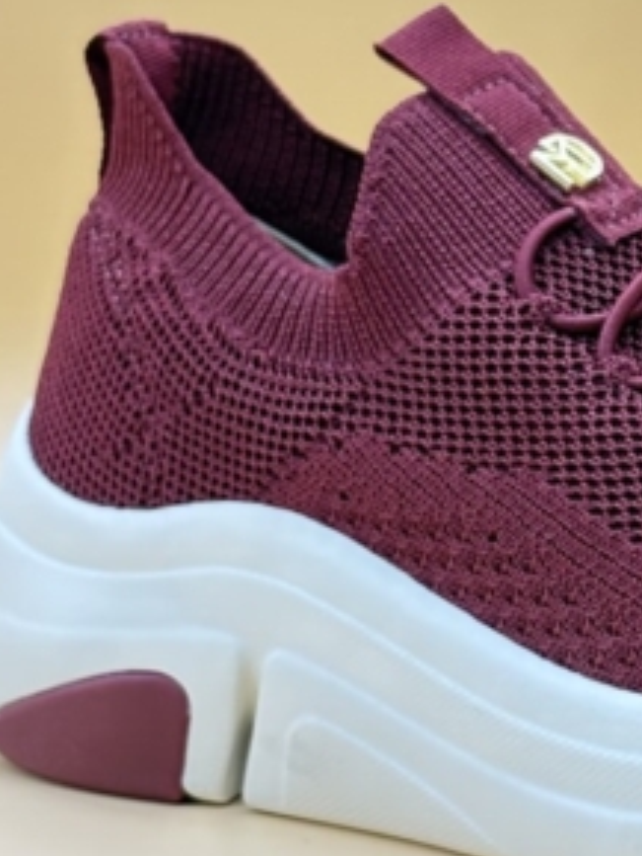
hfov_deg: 10.2
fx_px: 3558
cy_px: 400
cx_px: 707
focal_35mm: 144
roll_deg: +2.0
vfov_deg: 13.7
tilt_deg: -9.6
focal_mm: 5.96
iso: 125
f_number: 1.6
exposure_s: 1/60
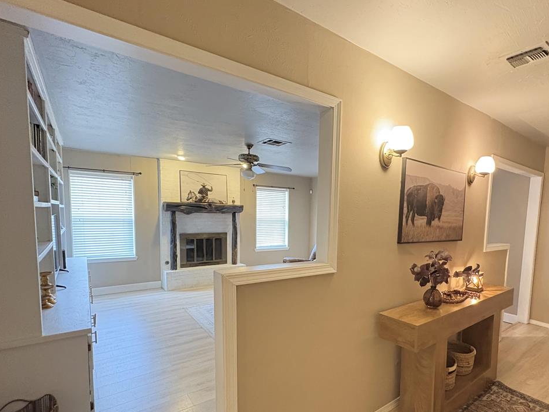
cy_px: 242
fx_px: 301
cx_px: 333
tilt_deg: -4.9
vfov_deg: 68.2
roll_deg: -1.8
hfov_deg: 83.5
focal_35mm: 19
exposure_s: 1/40
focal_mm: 2.22
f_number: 2.2
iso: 1000
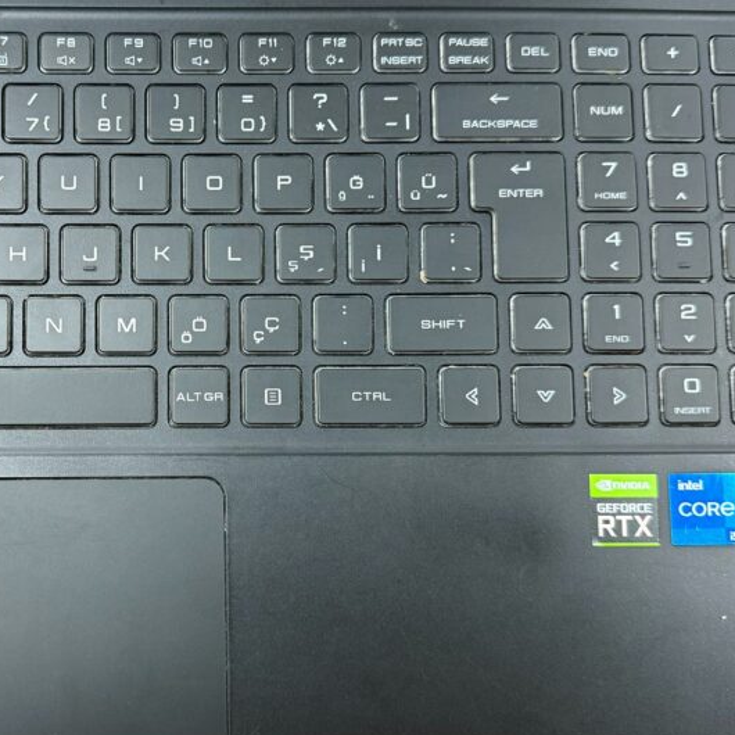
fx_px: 1153
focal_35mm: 48
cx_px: 150
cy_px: 380
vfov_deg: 35.4
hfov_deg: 34.3
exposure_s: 1/50
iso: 250
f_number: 1.78
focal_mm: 6.76
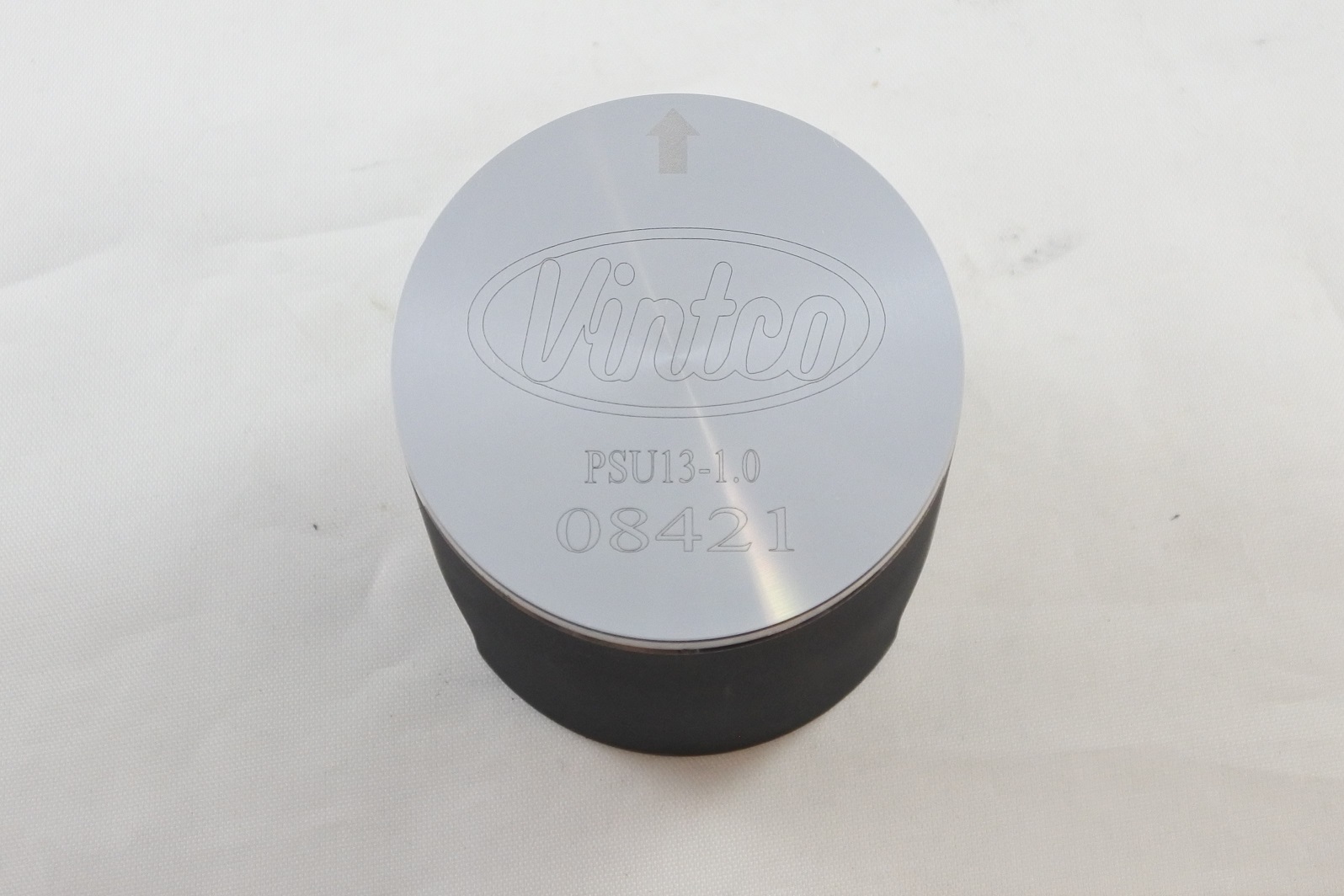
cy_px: 448
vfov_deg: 28.6
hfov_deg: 41.9
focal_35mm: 47
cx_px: 672
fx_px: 1755
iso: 560
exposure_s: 1/125
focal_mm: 17.6
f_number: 4.5
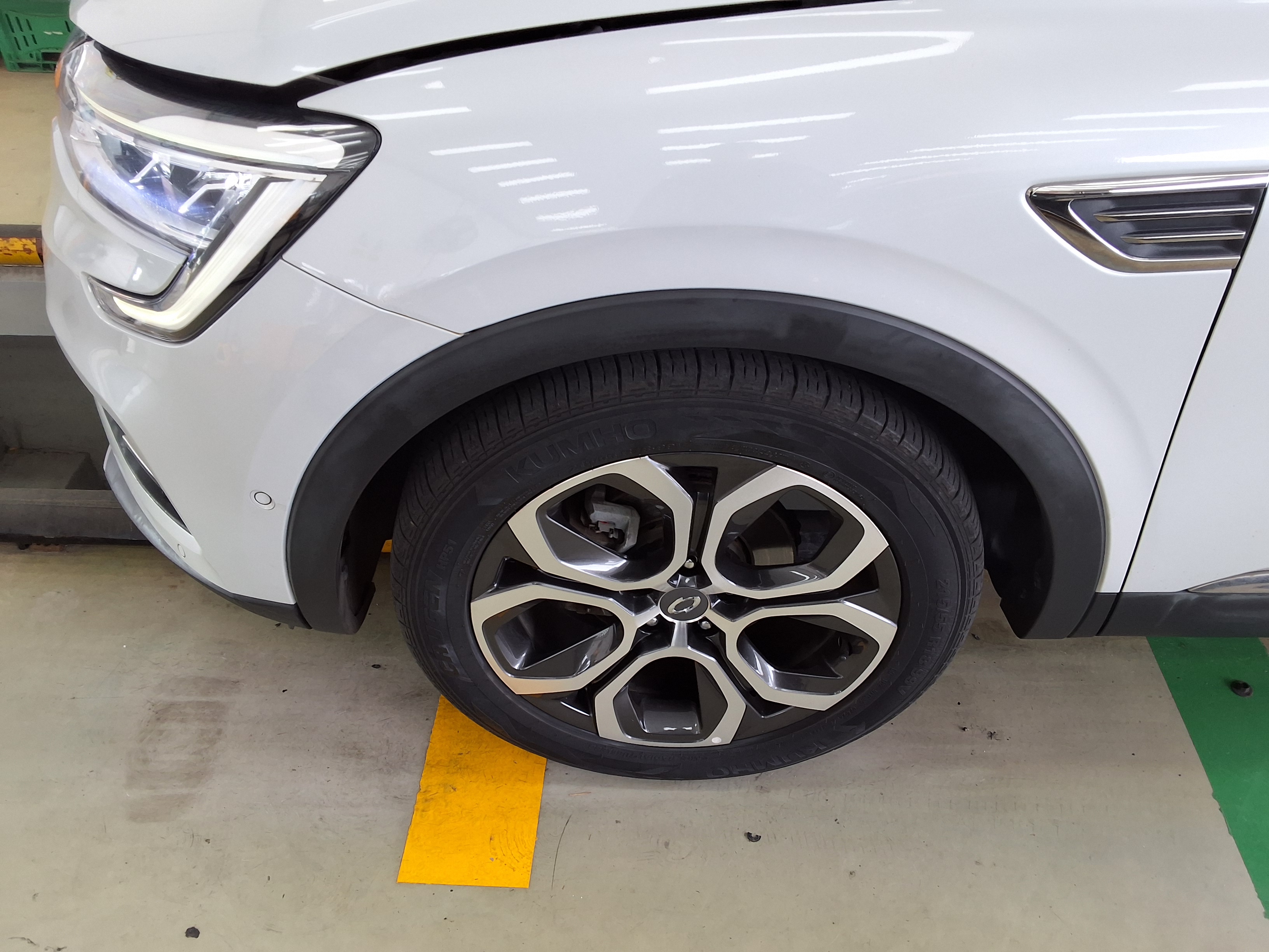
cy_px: 476
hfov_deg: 63.4
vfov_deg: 49.7
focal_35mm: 28
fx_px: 1026
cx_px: 634
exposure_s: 1/120
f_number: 1.9
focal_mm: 2.91
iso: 50
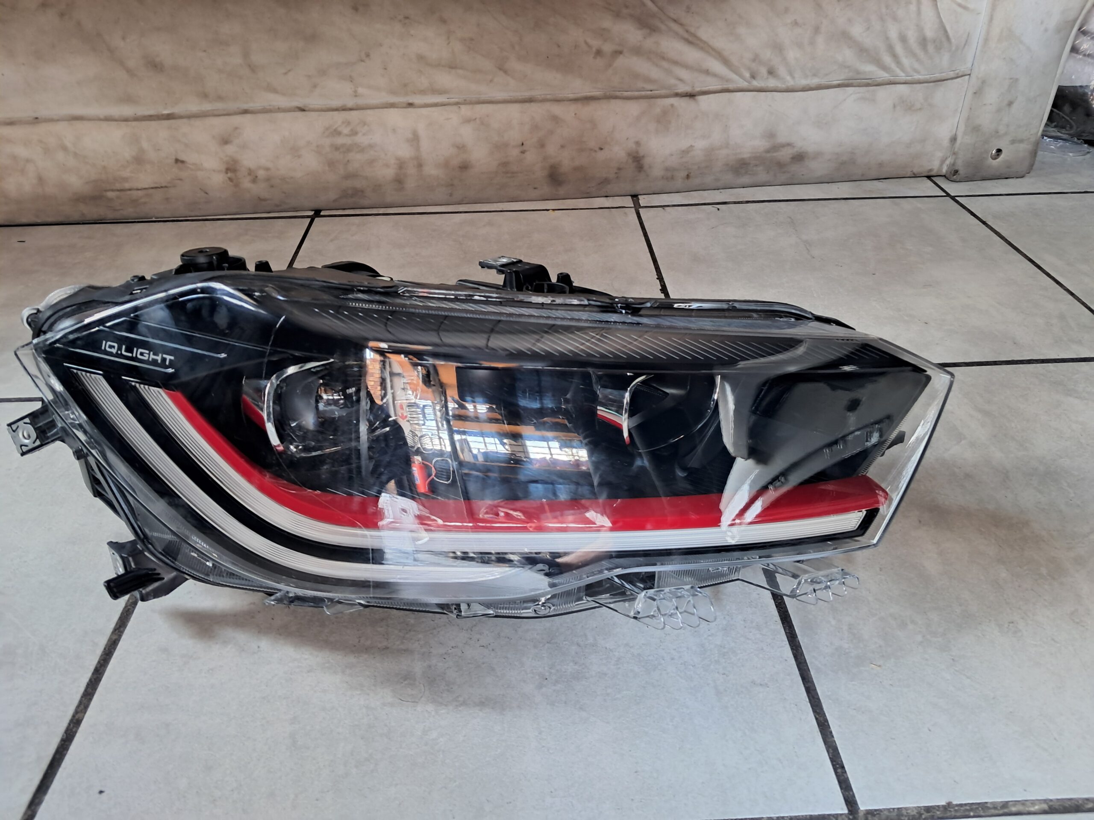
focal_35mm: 27
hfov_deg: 65.3
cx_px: 547
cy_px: 410
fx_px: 853
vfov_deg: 51.4
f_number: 1.8
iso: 200
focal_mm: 4
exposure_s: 1/33
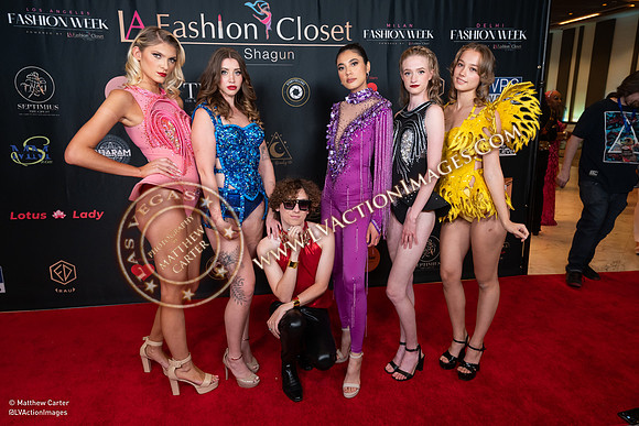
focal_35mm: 27
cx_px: 339
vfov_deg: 48.1
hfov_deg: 67.6
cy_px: 204
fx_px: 477
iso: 800
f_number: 4
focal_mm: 24
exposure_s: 1/125
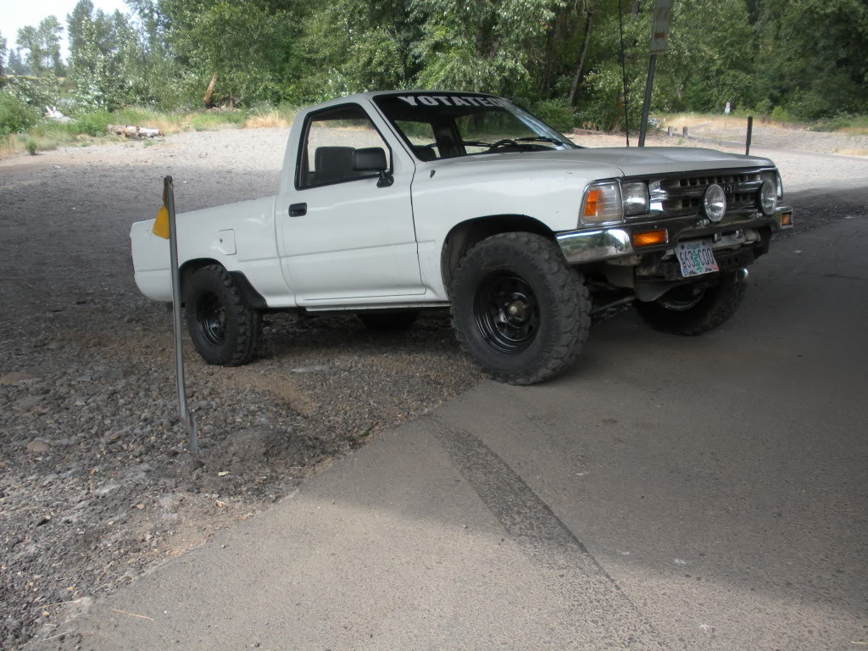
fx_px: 878
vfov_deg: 40.7
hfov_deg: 52.6
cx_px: 434
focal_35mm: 35
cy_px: 326
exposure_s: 1/178
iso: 64
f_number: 3.5
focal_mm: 6.3
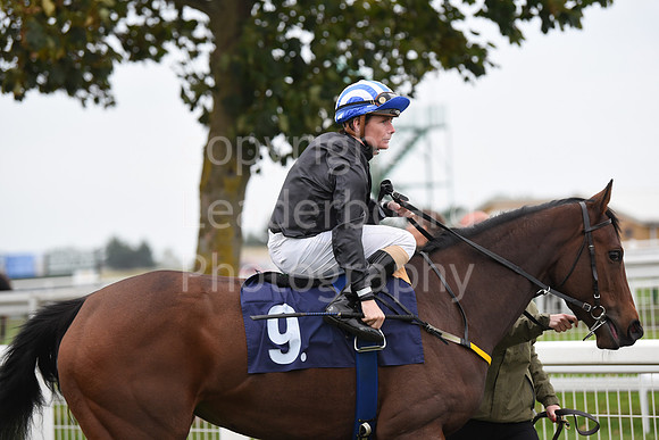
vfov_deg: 9.8
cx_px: 330
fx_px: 2563
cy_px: 220
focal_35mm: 140
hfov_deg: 14.7
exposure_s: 1/400
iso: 1600
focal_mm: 140
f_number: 3.5
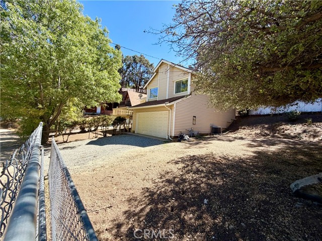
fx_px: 130
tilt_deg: +1.4
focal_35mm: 14
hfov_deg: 102.1
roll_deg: -3.0
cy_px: 120
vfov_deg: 85.7
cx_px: 161
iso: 40
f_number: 2.2
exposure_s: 1/590
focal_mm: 2.22
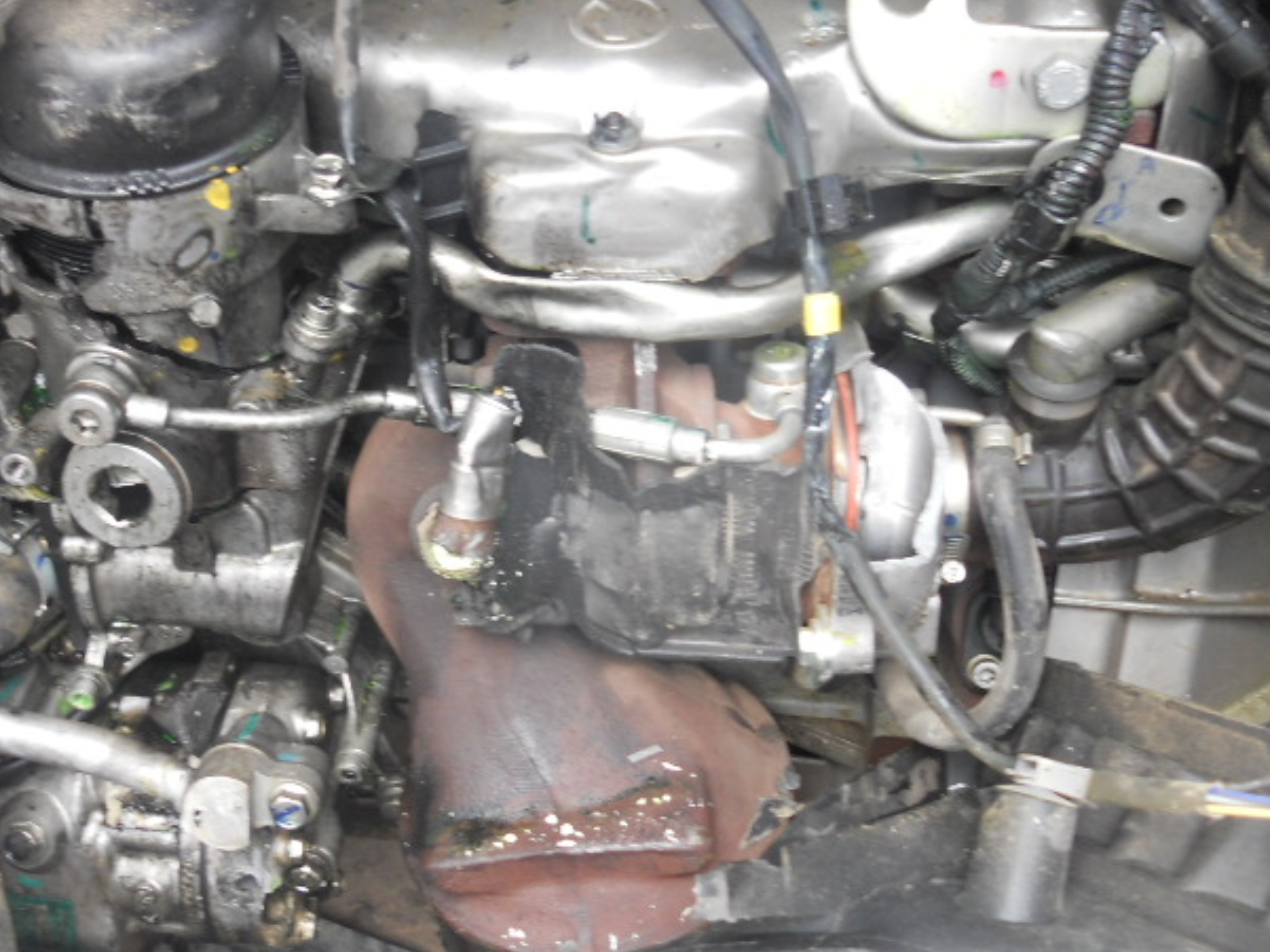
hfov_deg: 40.9
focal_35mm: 46
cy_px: 426
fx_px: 1688
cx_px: 454
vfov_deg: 31.5
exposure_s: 1/30
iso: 80
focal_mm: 4.9
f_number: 3.2
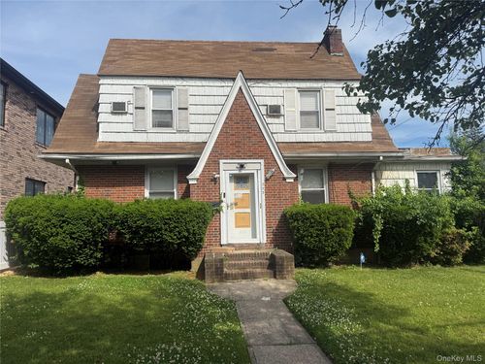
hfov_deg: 71.6
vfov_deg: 56.8
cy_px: 182
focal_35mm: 24
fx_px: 336
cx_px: 242
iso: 80
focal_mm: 6.76
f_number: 1.78
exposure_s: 1/4975
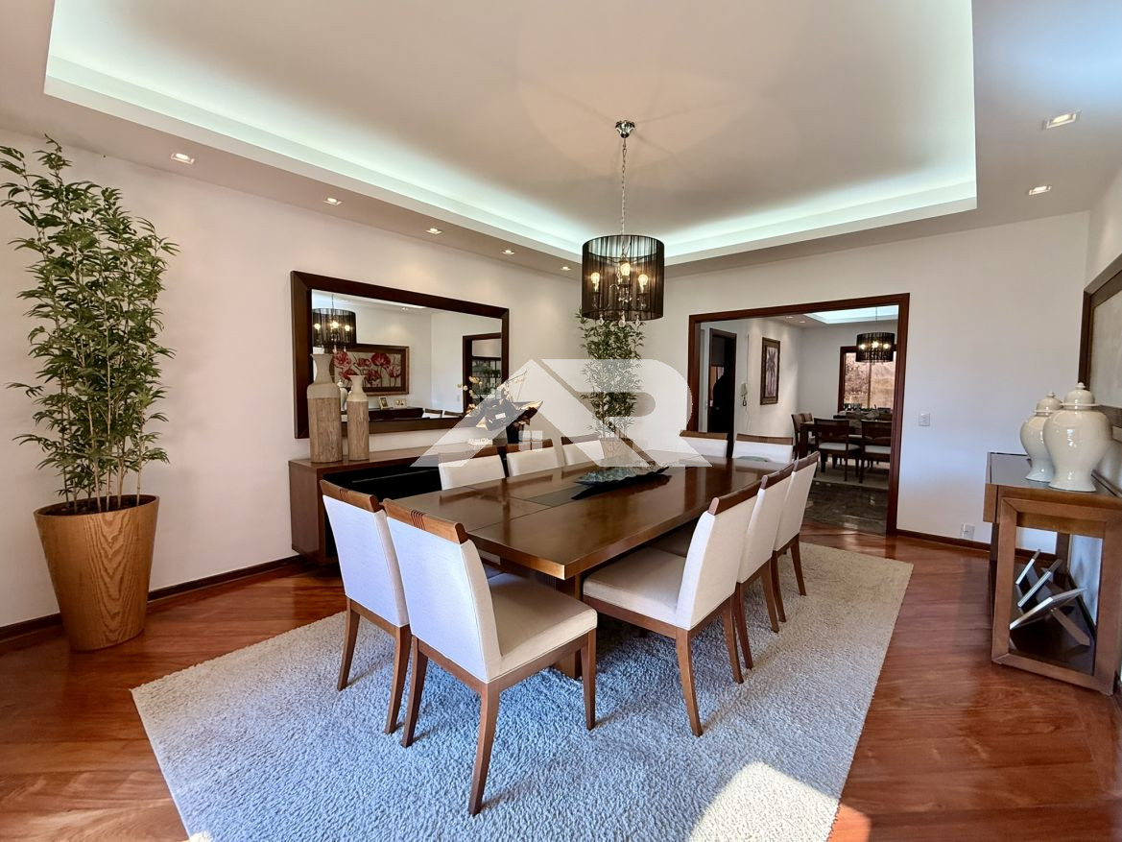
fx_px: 454
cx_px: 561
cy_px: 421
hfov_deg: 102.1
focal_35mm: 14
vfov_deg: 85.7
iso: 160
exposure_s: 1/120
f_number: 2.2
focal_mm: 2.22
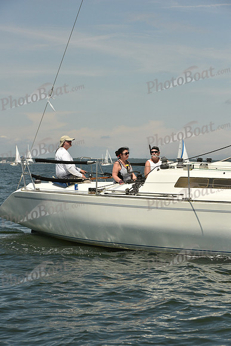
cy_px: 173
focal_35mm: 112
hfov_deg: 12.2
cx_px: 116
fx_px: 1077
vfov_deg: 18.3
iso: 320
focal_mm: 112
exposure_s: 1/1600
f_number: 9
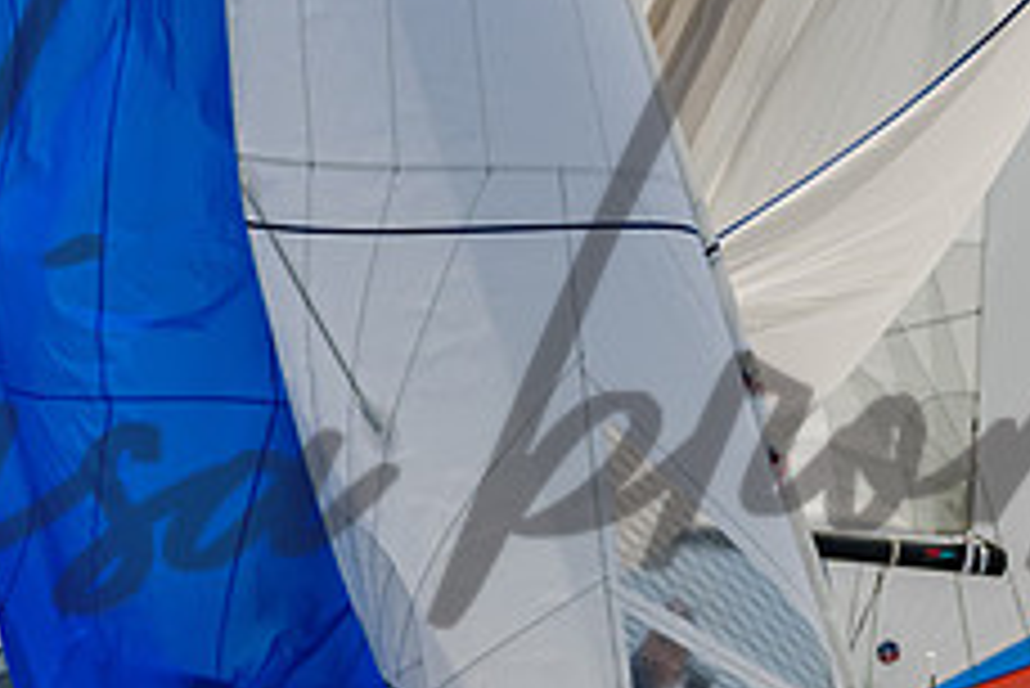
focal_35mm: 750
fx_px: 21471
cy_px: 940
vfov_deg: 1.8
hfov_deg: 2.7
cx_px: 499
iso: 400
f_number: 6.3
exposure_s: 1/3200
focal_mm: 180
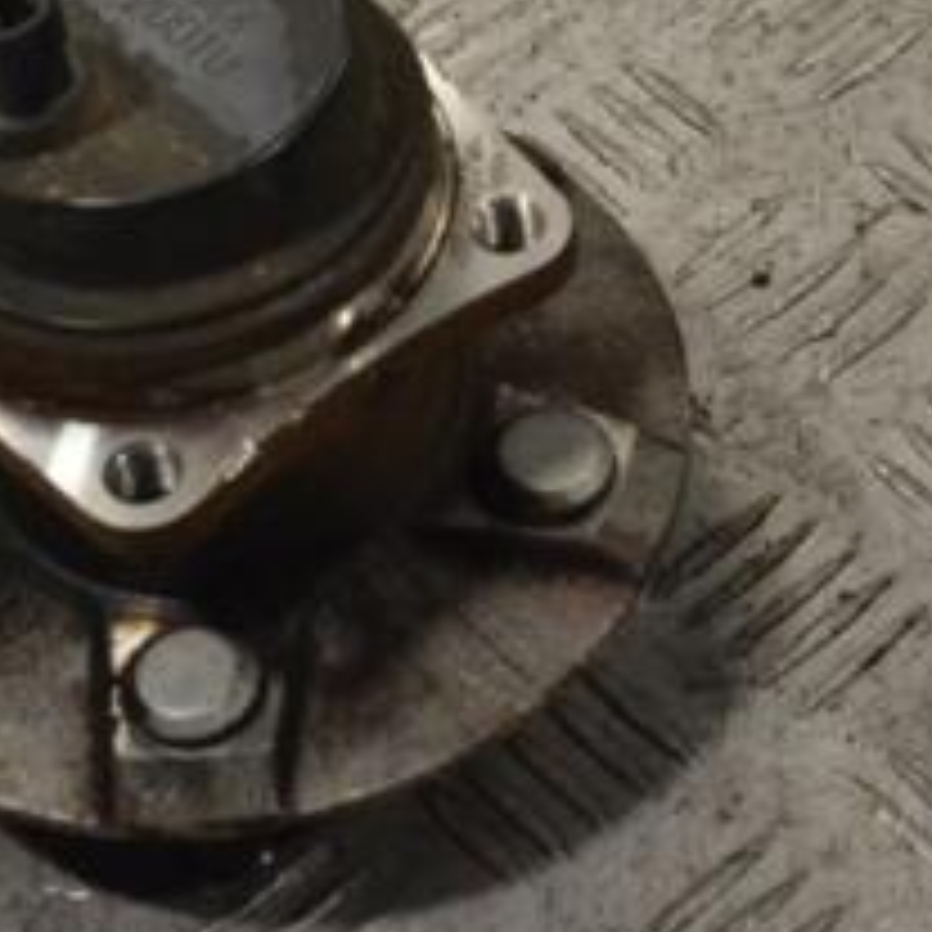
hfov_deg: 14.6
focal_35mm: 118
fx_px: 3594
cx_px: 837
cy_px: 167
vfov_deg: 14.7
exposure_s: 1/400
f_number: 10
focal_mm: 32
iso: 3200
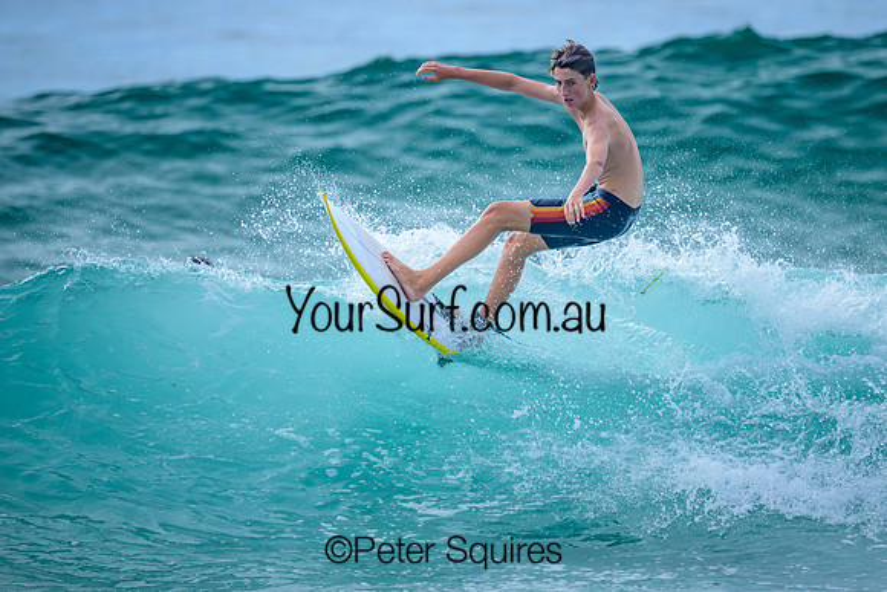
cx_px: 498
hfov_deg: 2.3
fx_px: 22206
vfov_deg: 1.5
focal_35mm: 901
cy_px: 264
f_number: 6.3
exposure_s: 1/3200
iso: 560
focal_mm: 800
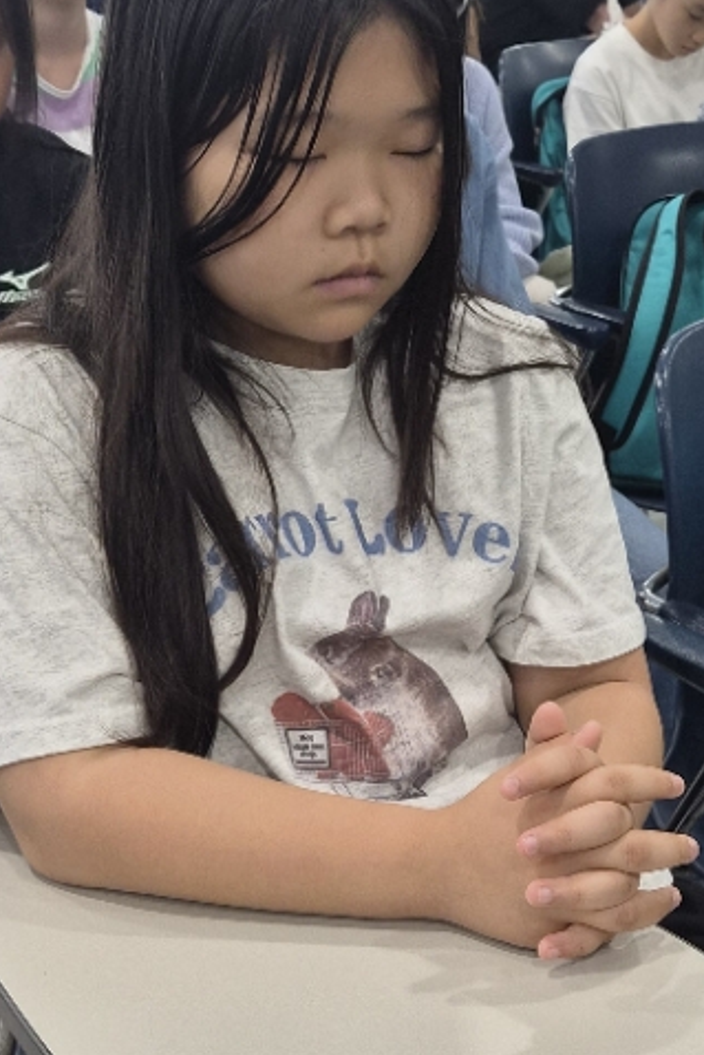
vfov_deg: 31.4
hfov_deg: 21.2
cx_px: 417
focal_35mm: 64
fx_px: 1876
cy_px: 600
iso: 160
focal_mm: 5.4
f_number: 1.8
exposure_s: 1/120
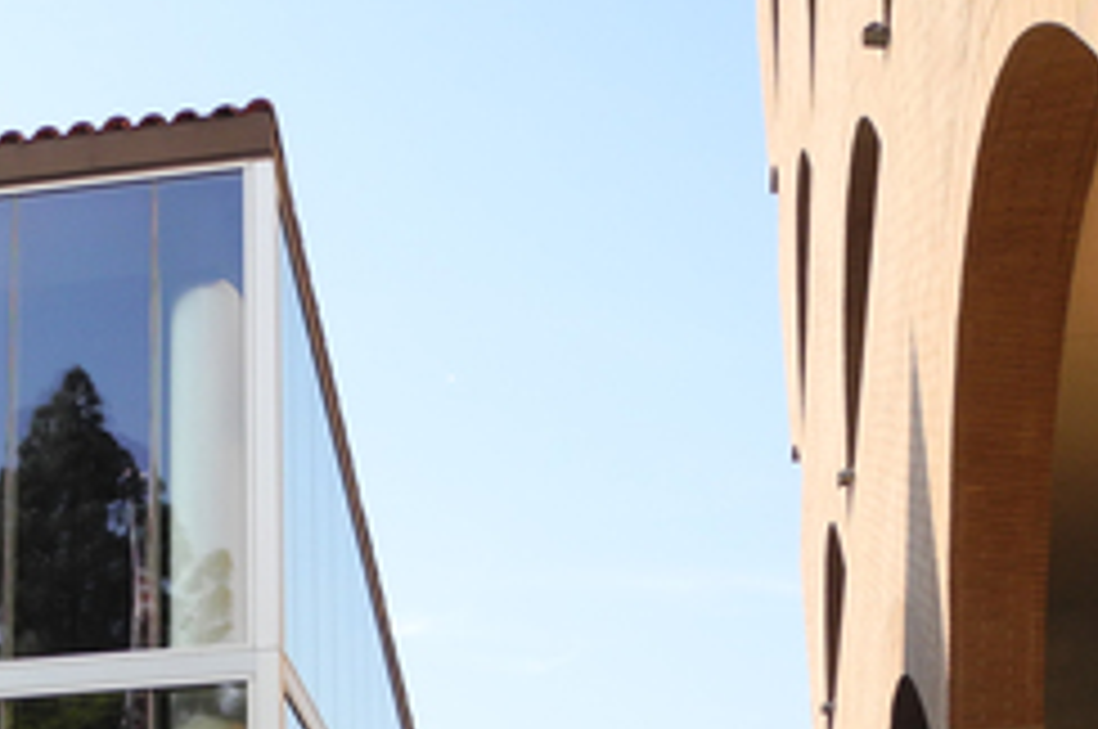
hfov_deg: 23.8
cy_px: 785
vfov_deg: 15.8
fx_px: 2559
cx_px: 200
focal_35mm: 84
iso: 100
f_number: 2.8
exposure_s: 1/880
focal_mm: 6.8
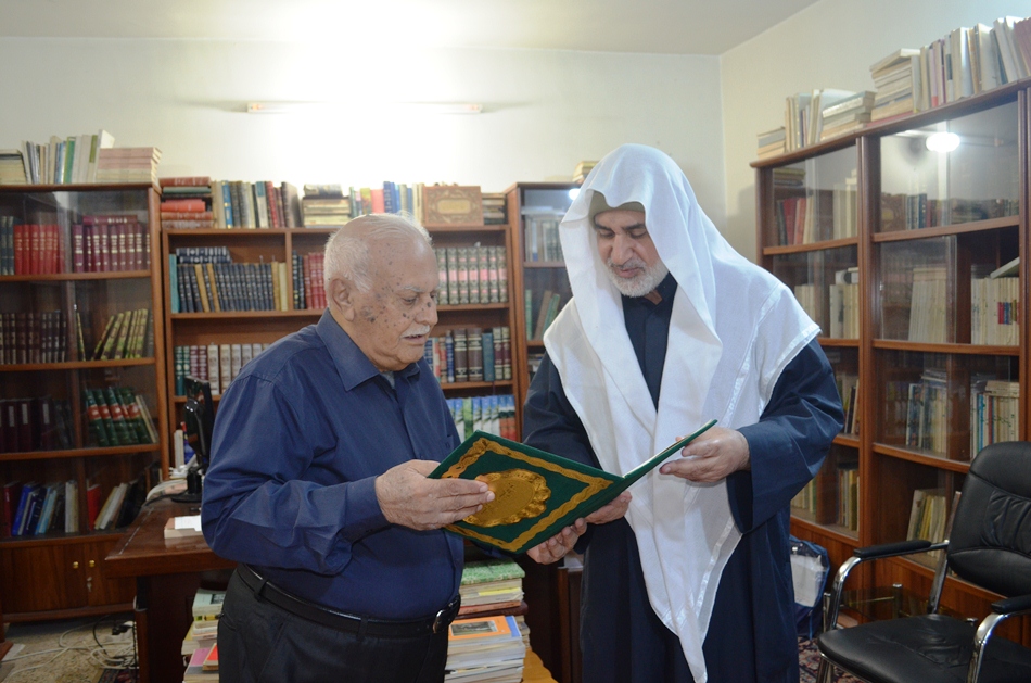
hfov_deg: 57.3
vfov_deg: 39.8
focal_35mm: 33
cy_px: 342
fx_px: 943
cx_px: 516
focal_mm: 22
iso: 720
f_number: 3.8
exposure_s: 1/60
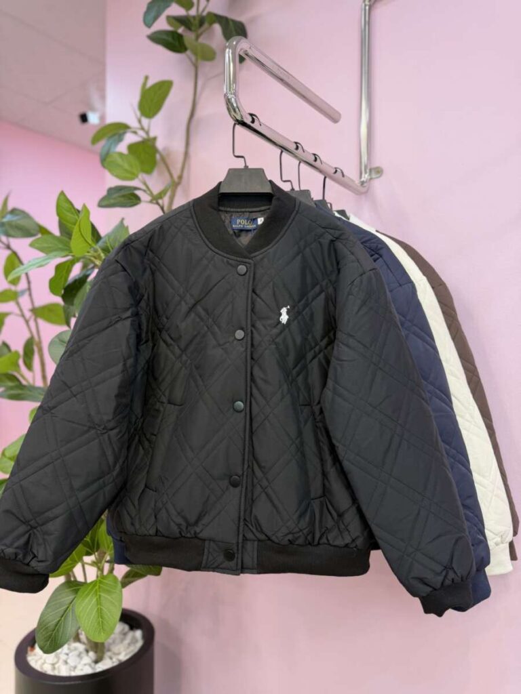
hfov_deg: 56.8
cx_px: 260
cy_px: 347
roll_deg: -0.4
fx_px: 482
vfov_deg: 71.6
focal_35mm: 24
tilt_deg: +0.8
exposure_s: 1/132
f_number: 1.78
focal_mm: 6.76
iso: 50
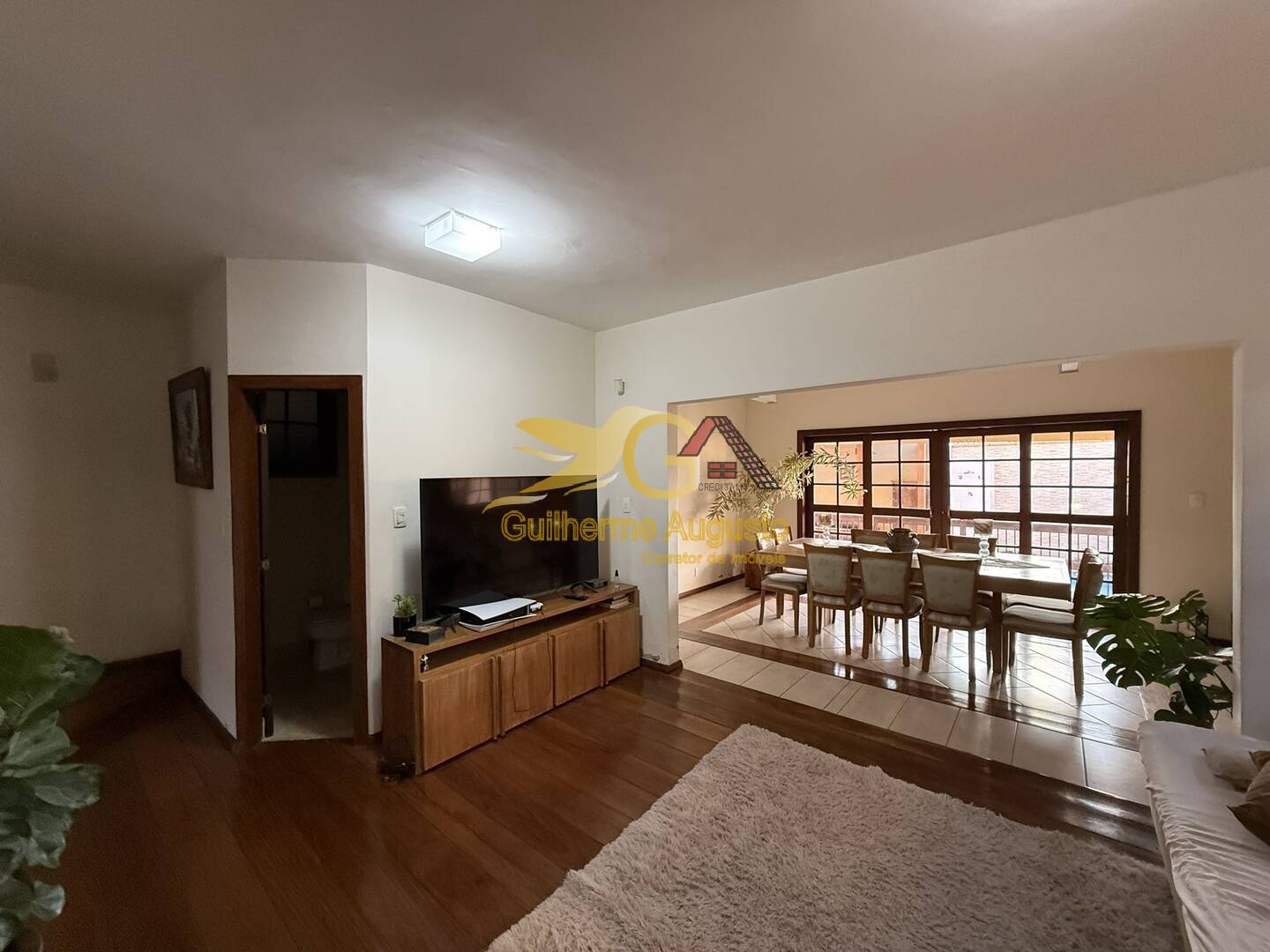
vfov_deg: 85.7
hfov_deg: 102.1
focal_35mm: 14
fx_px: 514
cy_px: 476
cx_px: 635
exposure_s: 1/60
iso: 320
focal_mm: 2.22
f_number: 2.2
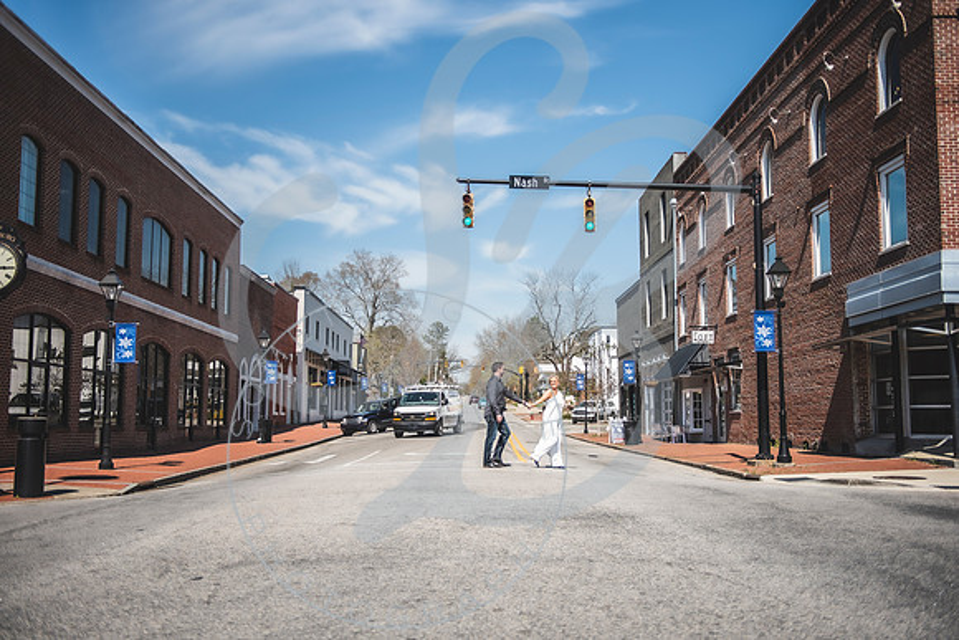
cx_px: 480
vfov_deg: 36.6
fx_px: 969
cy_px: 320
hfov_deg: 52.7
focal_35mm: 36
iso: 100
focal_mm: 35
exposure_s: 1/2500
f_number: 2.8
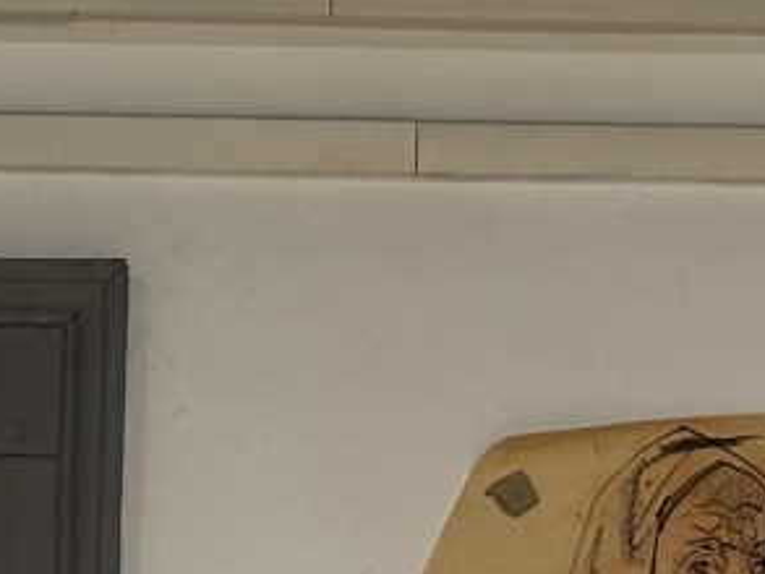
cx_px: -559
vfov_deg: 5.1
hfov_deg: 6.8
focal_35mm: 284
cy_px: 1372
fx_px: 6279
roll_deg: +0.1
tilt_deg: +1.1
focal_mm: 5.96
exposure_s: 1/50
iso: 64
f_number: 1.6
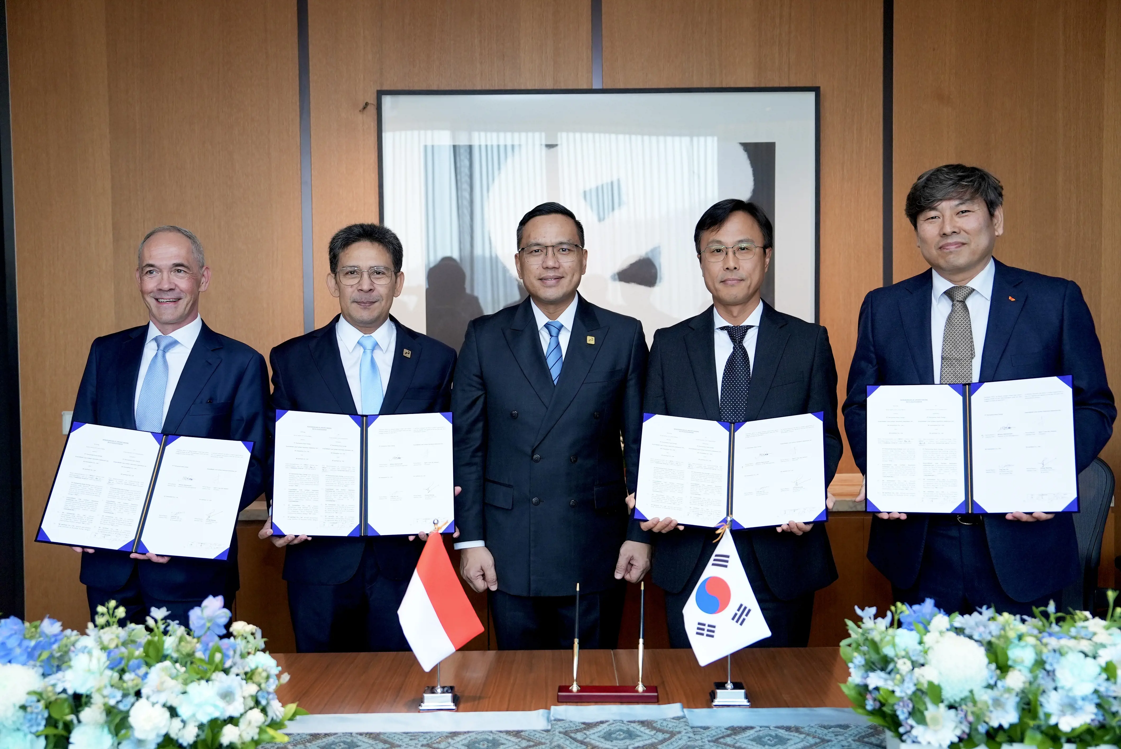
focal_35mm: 35
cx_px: 560
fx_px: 1090
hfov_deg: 54.4
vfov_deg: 37.9
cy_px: 374
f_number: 3.2
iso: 1000
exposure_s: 1/250
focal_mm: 35
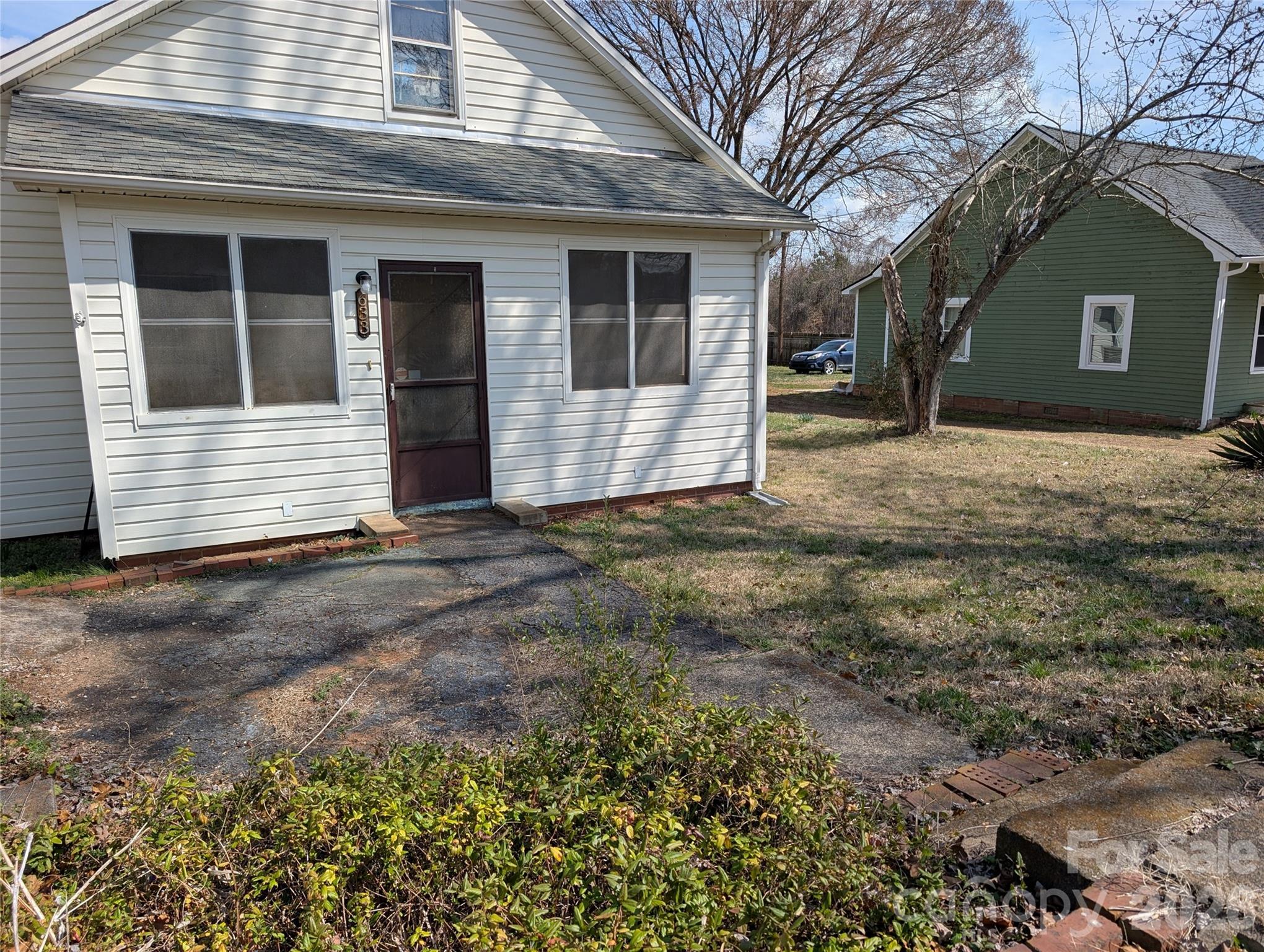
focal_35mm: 24
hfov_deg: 71.5
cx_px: 632
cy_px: 476
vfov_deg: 56.9
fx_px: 878
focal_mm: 6.9
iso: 20
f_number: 1.68
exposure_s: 1/1095
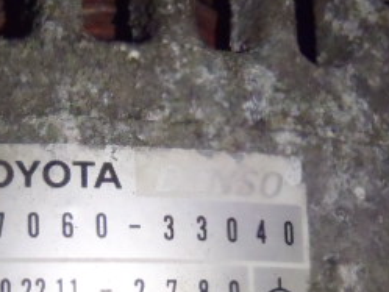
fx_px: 1068
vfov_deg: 15.4
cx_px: 20
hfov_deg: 20.1
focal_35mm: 95
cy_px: 273
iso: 800
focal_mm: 6.64
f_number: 4.7
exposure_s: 1/80
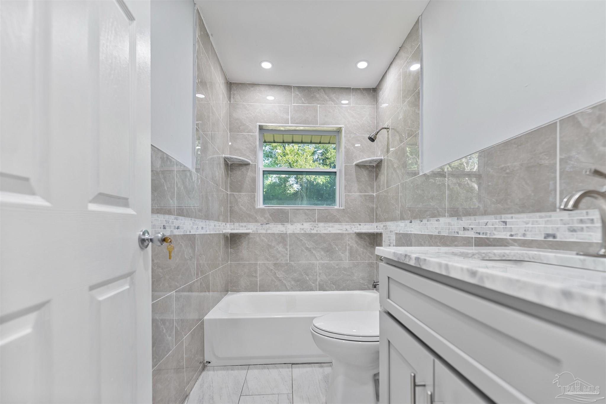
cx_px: 303
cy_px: 202
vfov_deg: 81.2
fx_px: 236
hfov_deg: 104.3
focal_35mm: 14
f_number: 3.2
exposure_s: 1/6
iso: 125
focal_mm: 14
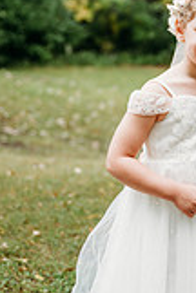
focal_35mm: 158
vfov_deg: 13.0
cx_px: 225
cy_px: 94
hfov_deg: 8.6
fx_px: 1290
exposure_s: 1/400
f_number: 2.8
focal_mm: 57
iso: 200
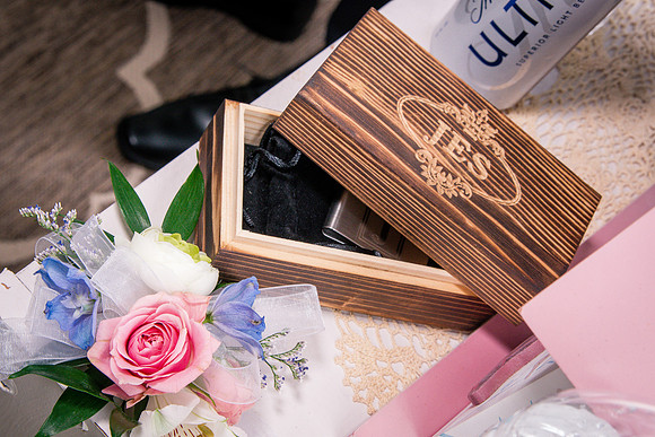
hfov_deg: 30.1
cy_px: 218
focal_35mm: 67
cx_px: 328
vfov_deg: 20.3
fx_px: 1219
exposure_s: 1/60
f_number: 10
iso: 1250
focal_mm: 45
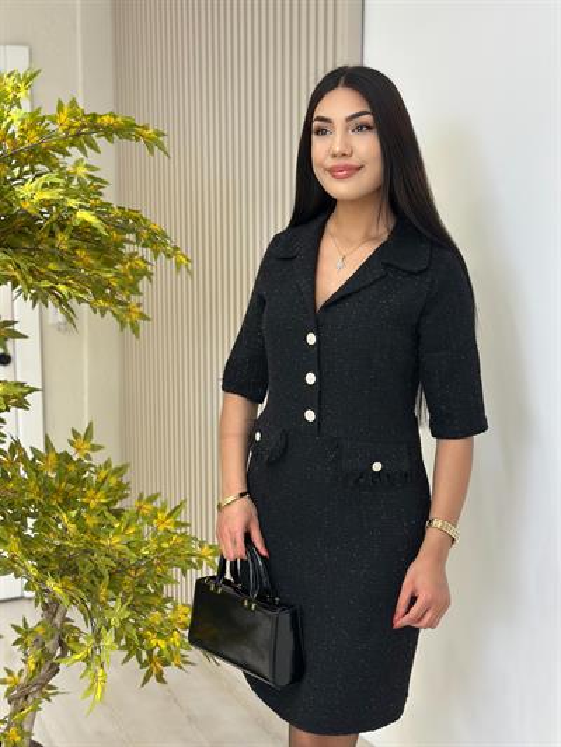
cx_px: 280
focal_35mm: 48
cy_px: 374
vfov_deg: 39.6
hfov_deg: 30.3
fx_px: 1037
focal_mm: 6.86
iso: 80
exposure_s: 1/100
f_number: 1.78
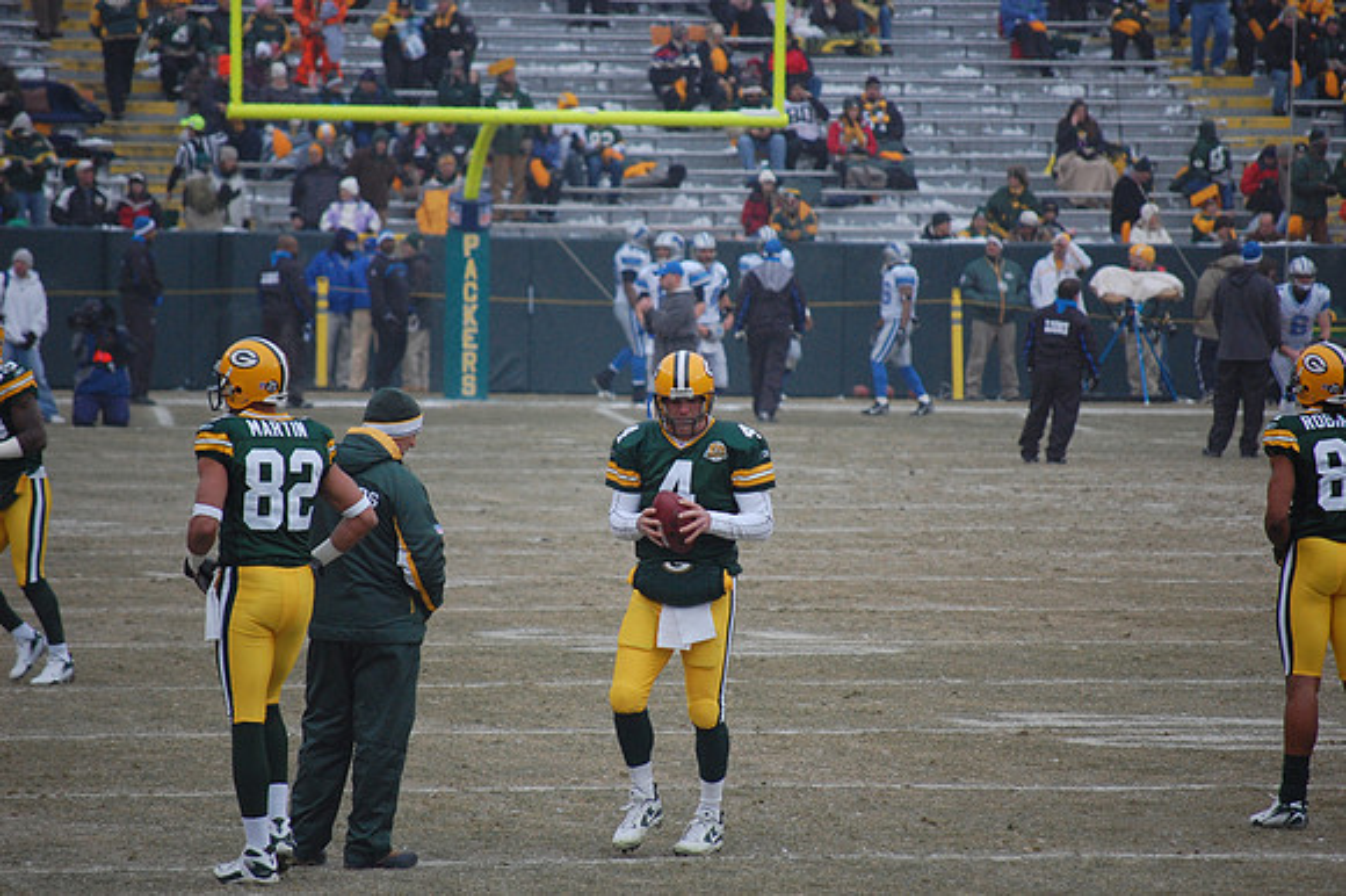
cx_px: 673
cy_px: 448
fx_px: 11210
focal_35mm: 300
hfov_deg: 6.9
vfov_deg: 4.6
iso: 800
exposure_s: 1/1250
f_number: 5.6
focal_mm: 200
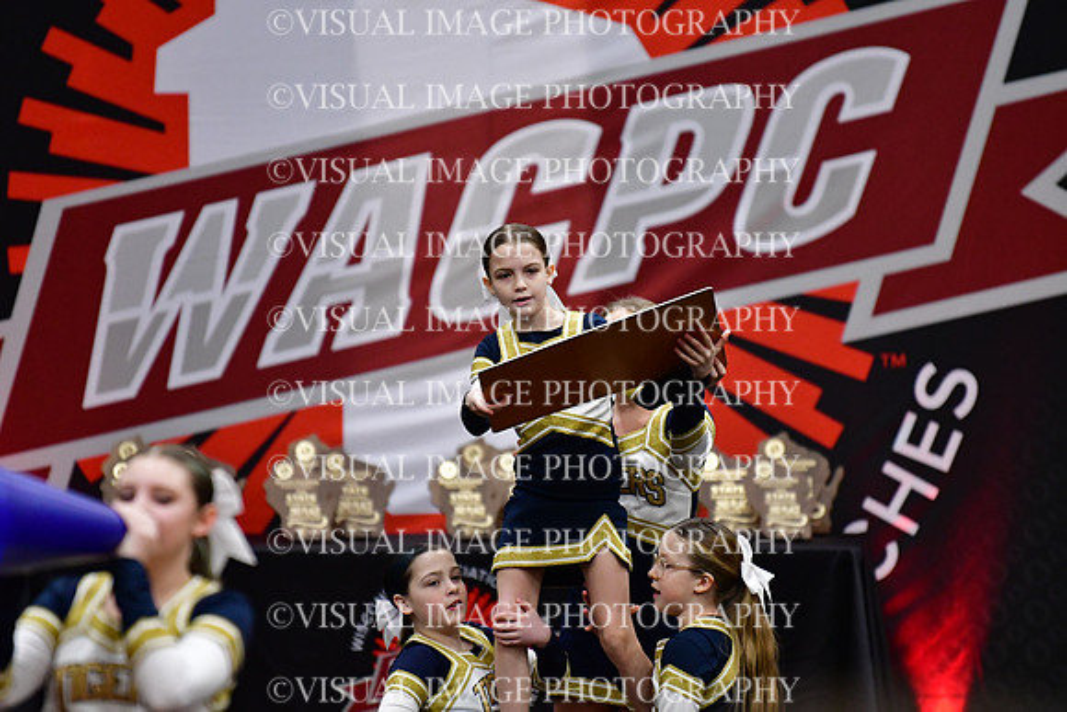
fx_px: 8893
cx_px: 534
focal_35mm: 300
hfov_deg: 6.9
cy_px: 356
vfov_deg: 4.6
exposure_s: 1/800
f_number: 2.8
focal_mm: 200
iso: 4000
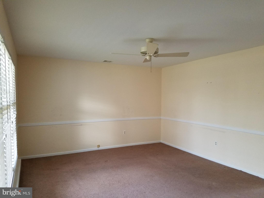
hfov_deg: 67.3
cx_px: 132
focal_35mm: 26
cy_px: 99
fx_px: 198
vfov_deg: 53.1
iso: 250
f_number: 1.7
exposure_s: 1/24
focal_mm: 4.2
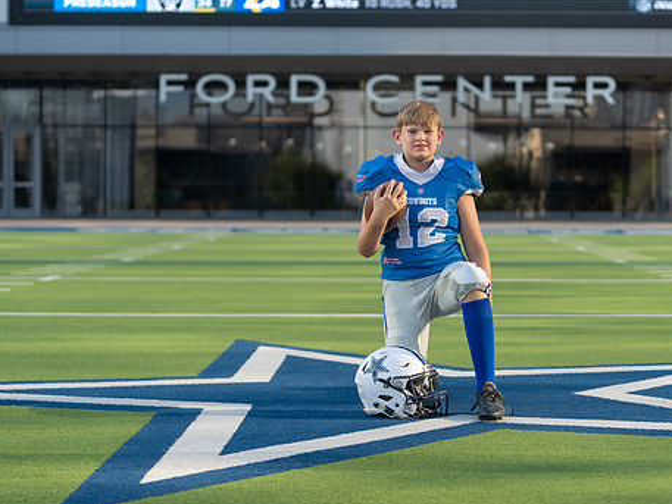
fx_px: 1709
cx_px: 413
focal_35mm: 88
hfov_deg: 22.2
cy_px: 223
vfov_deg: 16.8
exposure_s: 1/640
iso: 100
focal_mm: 70
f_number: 2.8
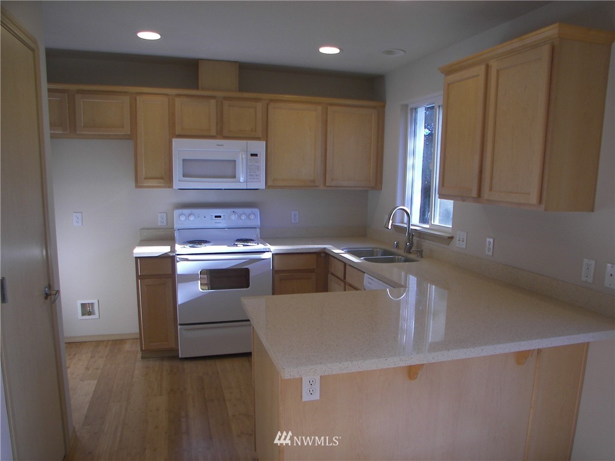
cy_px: 230
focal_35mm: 36
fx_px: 640
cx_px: 308
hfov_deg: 51.4
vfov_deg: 39.7
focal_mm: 6
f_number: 2.8
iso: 50
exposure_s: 1/40
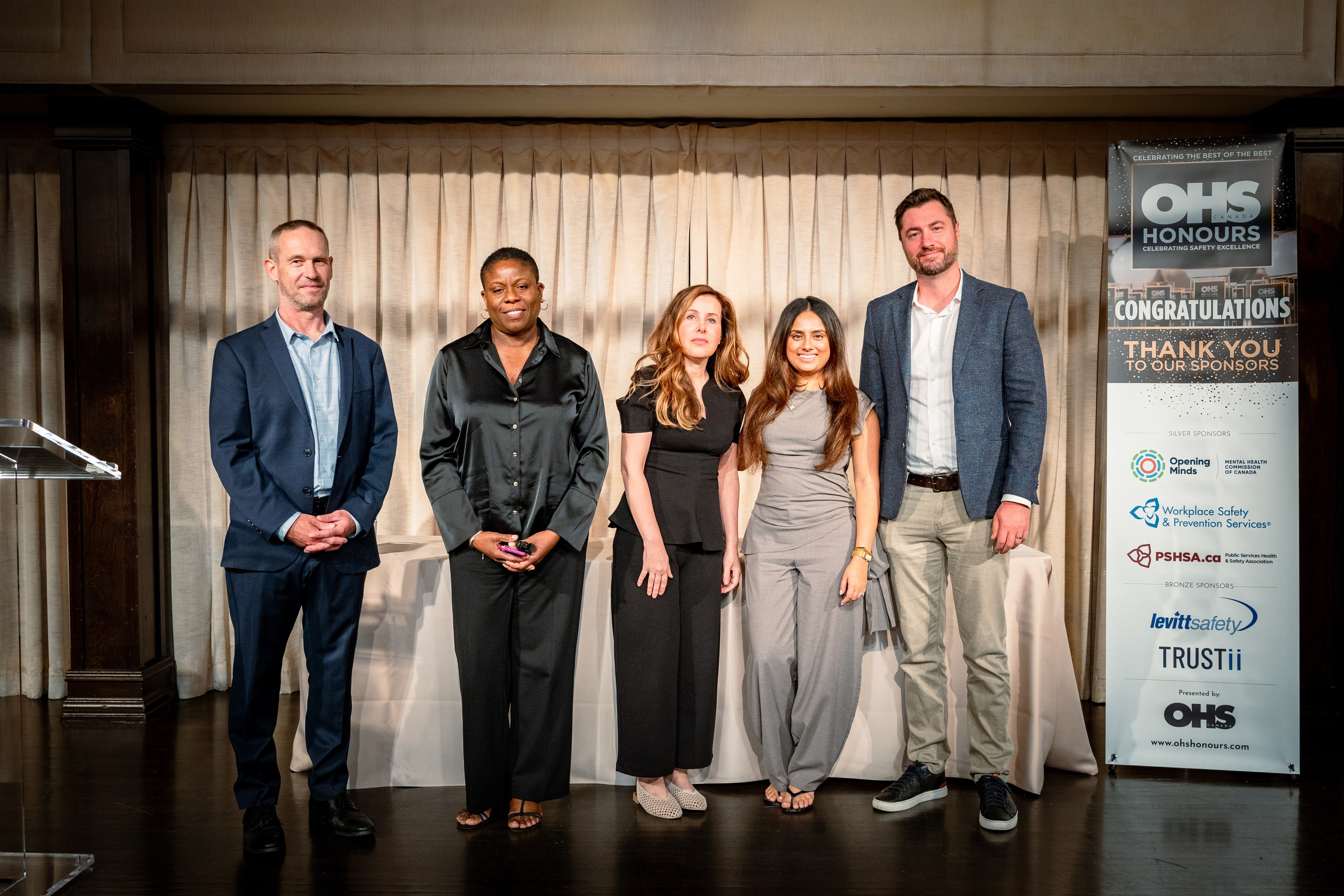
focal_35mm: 37
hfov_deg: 51.5
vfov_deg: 35.6
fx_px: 1395
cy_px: 454
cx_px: 672
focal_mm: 32.5
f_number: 4
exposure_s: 1/125
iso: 1600
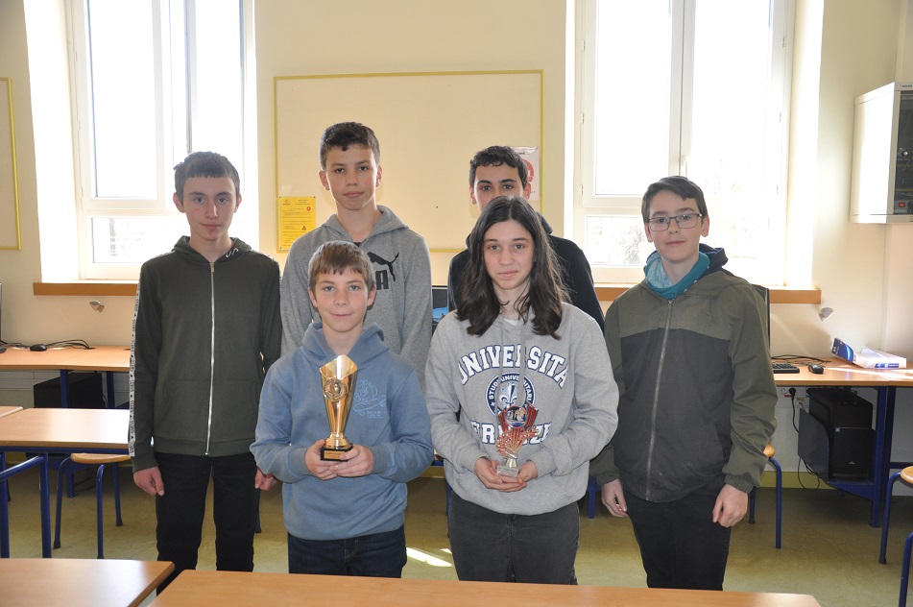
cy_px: 304
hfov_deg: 57.3
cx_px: 456
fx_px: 836
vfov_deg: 39.9
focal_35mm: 33
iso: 720
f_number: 3.8
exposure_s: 1/125
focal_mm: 22
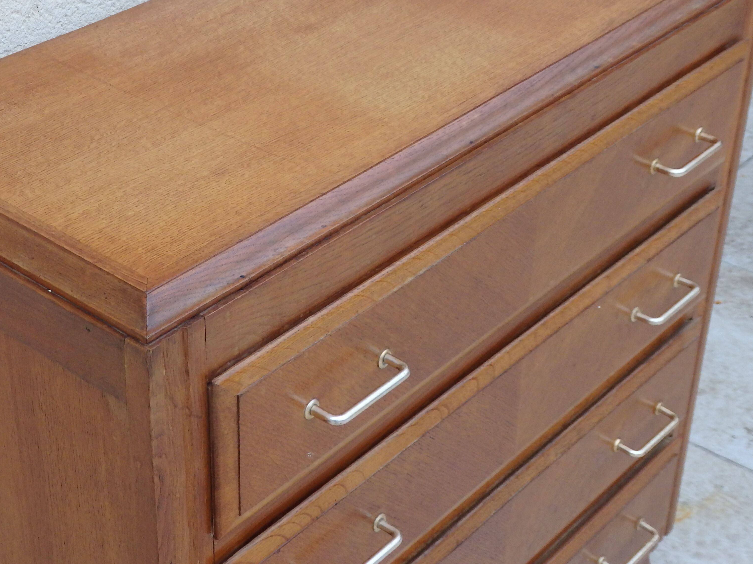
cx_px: 229
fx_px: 1327
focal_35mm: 61
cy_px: 173
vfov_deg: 23.9
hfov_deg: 31.3
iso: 250
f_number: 3.7
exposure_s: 1/40
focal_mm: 7.3
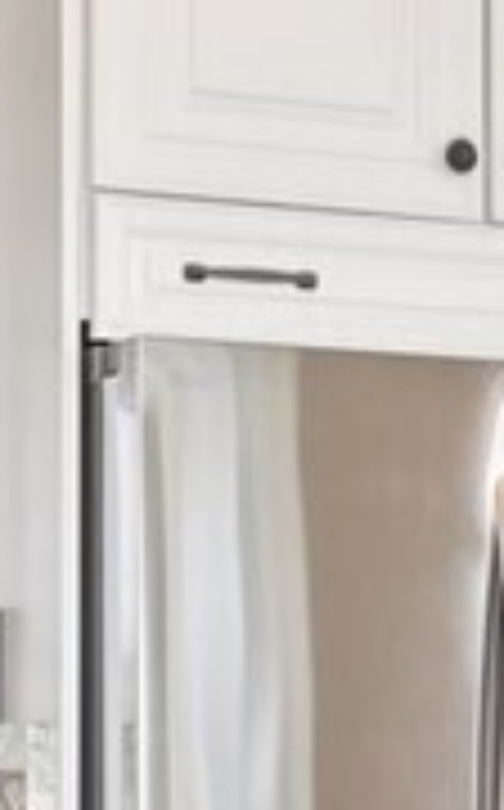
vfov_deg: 13.4
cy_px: 848
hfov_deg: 8.5
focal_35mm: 154
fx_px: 3395
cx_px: 443
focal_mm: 16
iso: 1600
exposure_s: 1/125
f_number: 8
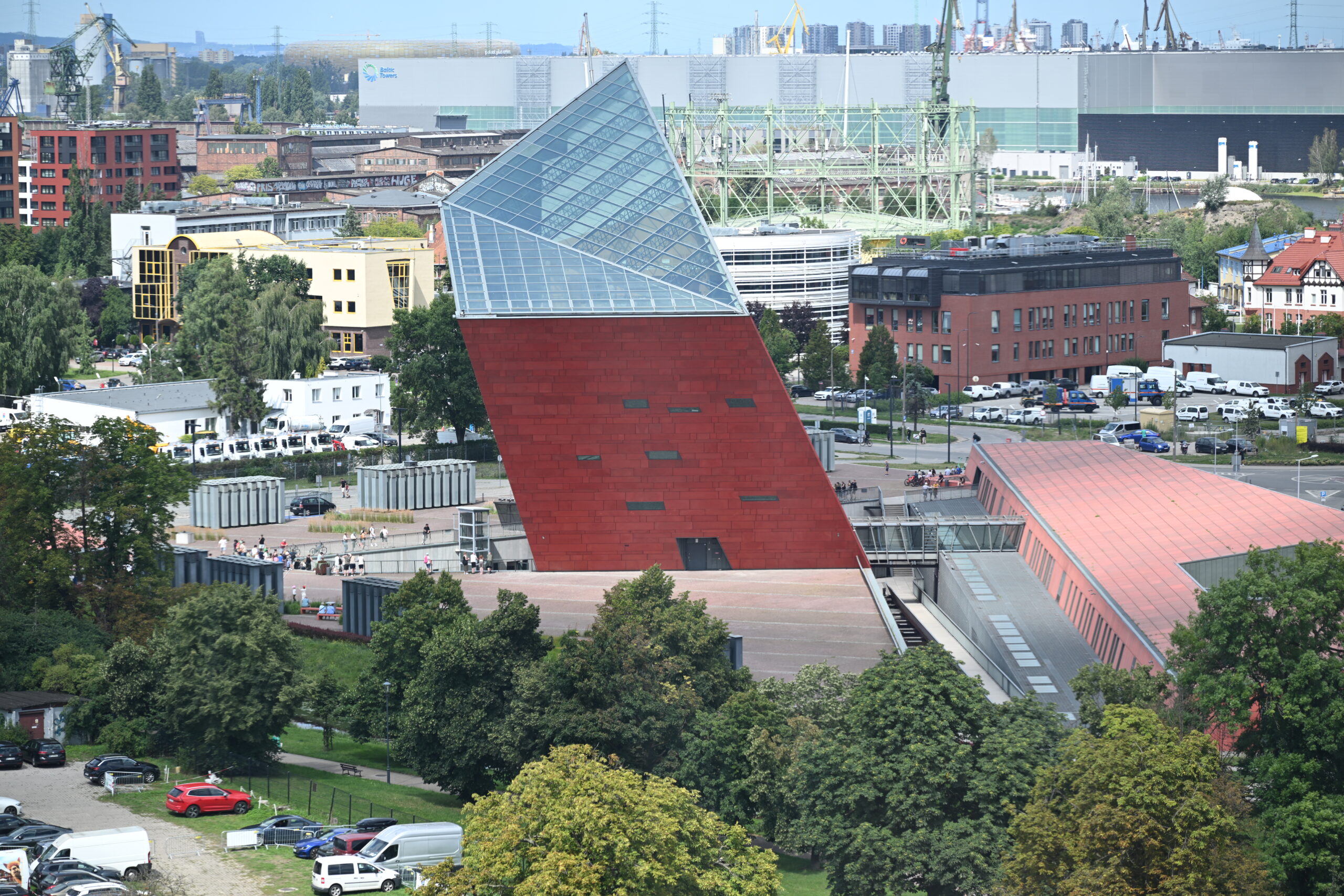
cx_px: 672
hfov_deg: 17.1
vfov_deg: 11.4
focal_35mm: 120
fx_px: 4480
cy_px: 448
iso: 100
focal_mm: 120
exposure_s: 1/400
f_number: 5
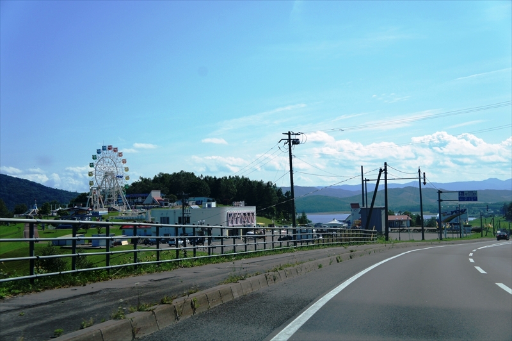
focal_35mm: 54
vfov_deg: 25.0
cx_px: 256
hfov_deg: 36.9
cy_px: 170
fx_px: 767
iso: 200
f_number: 8
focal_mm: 36
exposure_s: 1/640
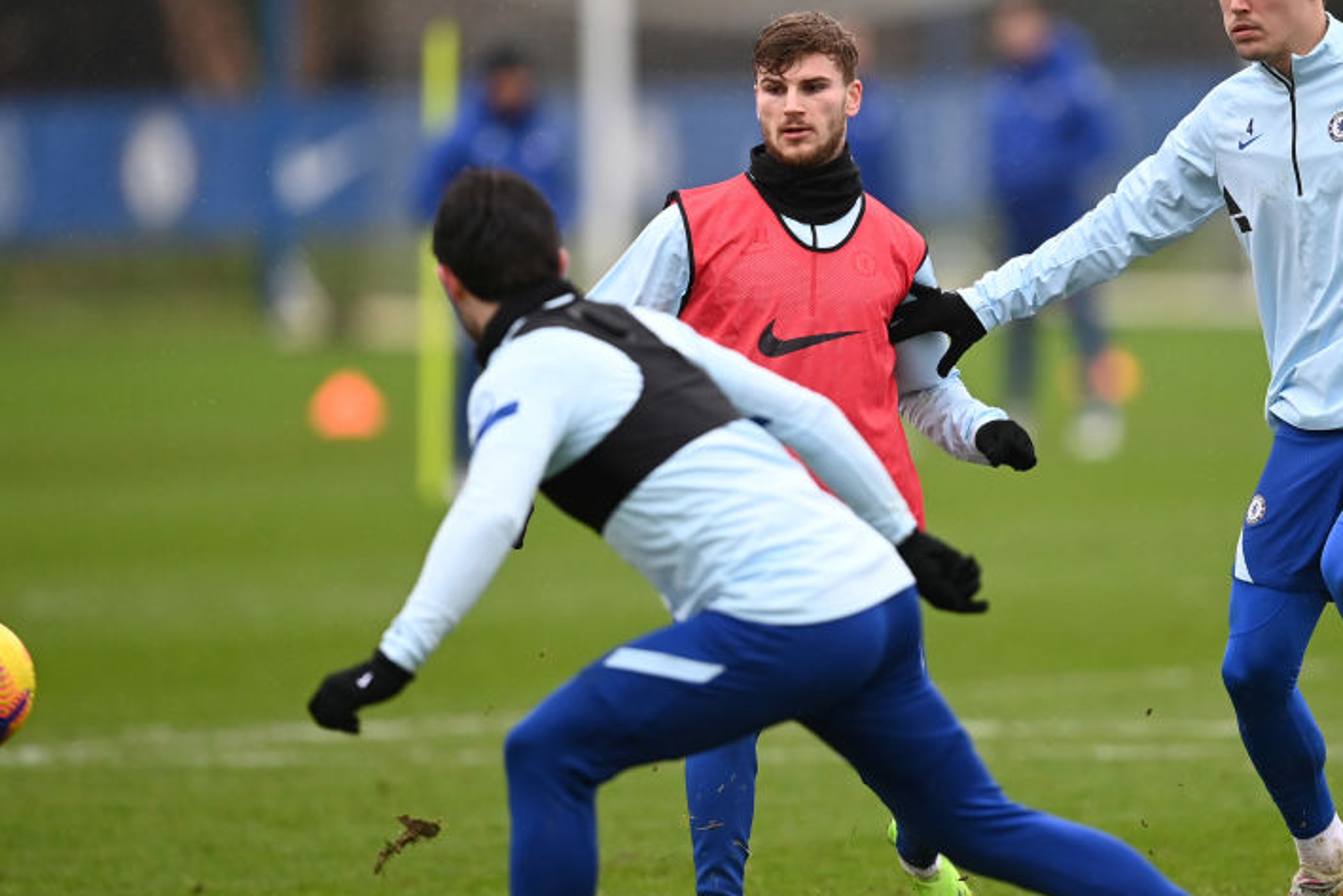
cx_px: 845
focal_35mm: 578
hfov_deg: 3.6
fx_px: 21566
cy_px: 476
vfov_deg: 2.4
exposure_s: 1/2000
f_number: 2.8
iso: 1000
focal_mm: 400
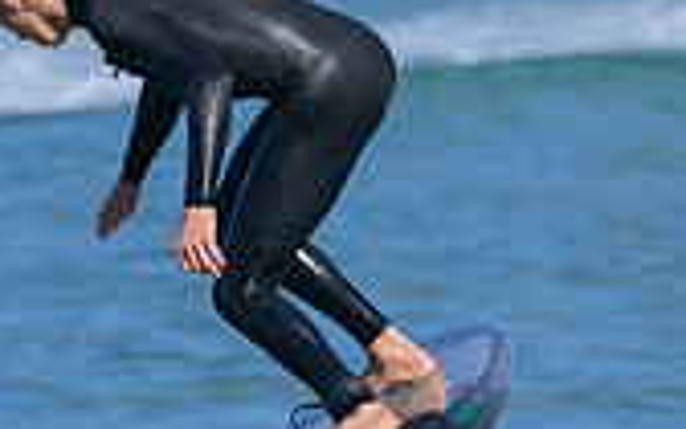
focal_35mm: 2711
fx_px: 50684
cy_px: 316
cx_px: 278
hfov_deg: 0.8
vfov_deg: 0.5
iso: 500
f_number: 8
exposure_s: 1/2000
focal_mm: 560
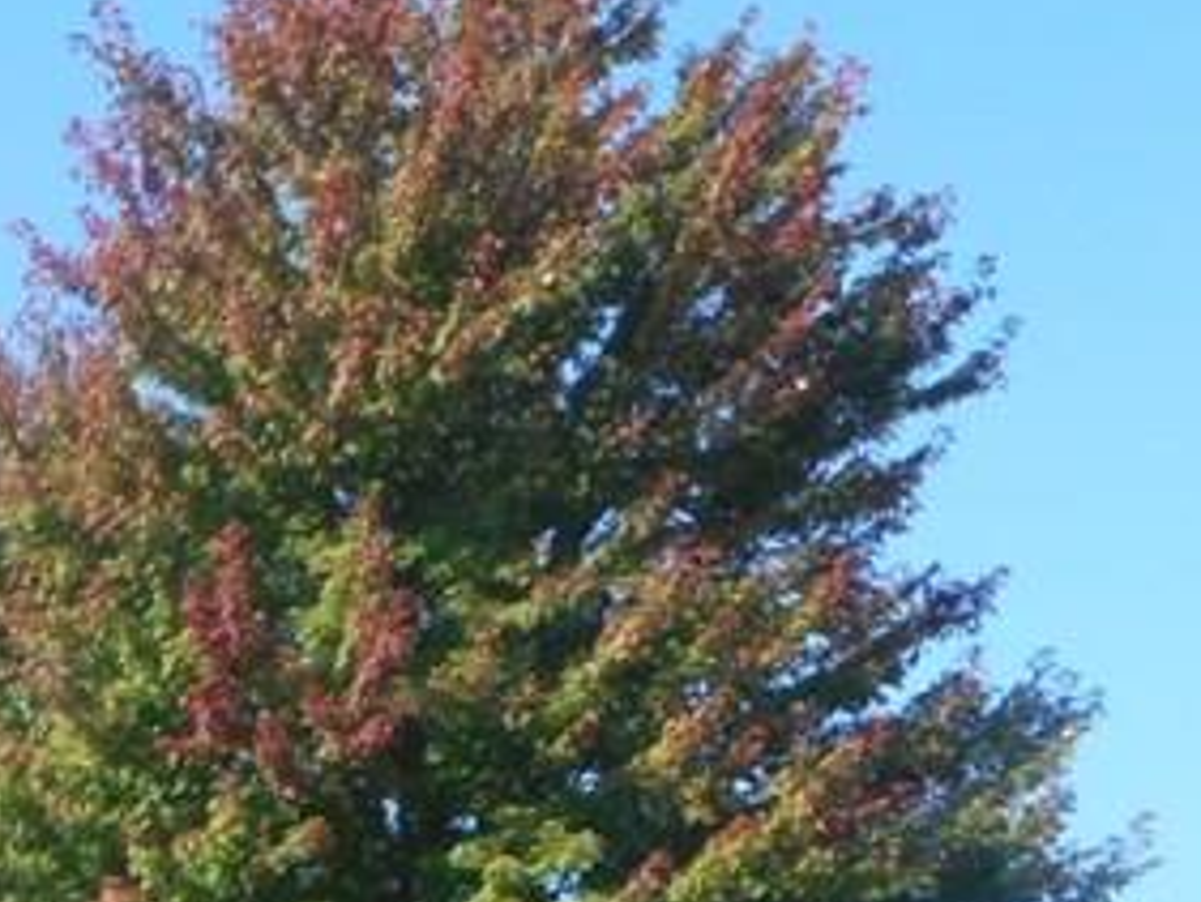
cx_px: -701
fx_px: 4304
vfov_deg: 11.4
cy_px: 1381
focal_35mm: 124
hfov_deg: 14.6
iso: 80
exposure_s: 1/320
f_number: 4.2
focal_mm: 6
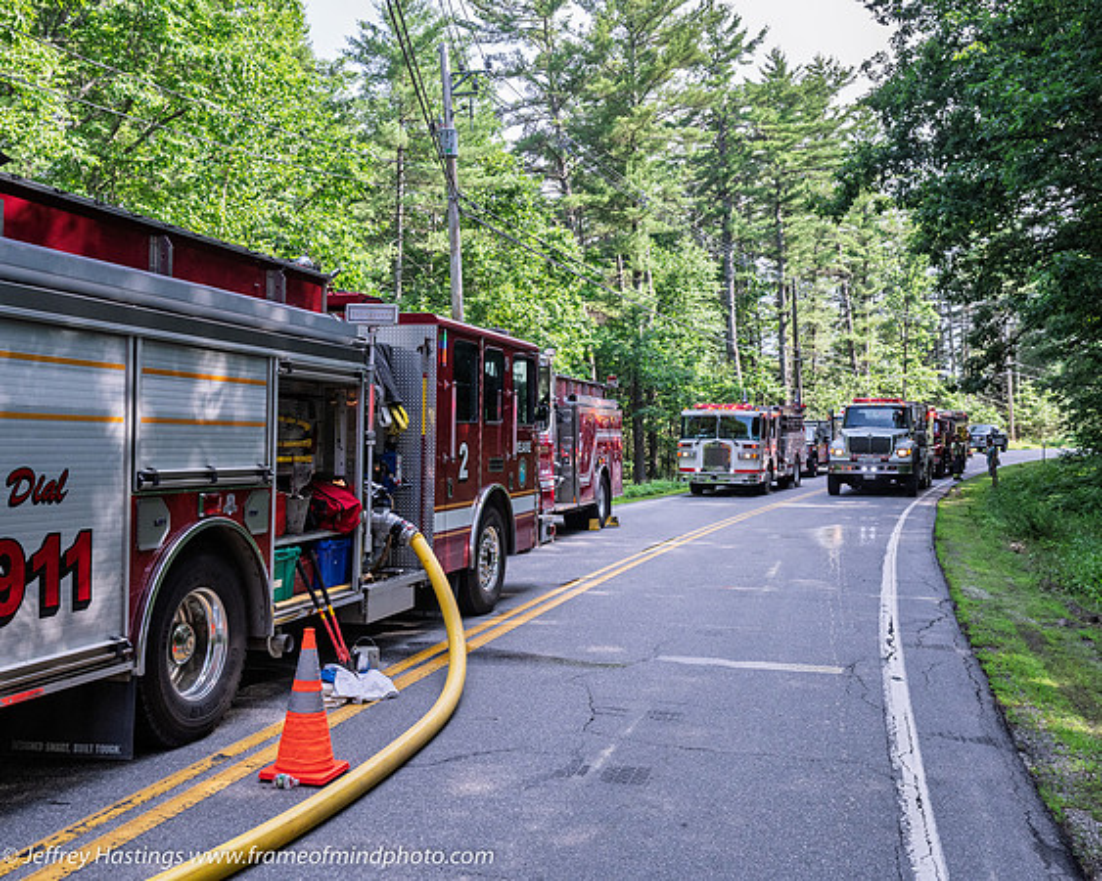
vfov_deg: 39.3
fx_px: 1234
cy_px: 434
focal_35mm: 38
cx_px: 595
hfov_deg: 48.1
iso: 1000
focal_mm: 31.5
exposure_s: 1/640
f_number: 7.1
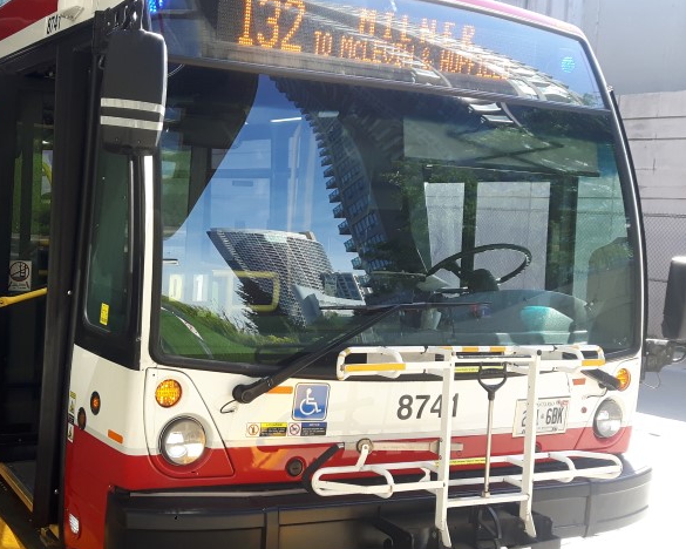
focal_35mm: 53
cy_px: 298
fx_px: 1076
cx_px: 231
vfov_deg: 28.6
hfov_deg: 35.0
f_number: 1.9
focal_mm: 3.7
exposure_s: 1/171
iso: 40
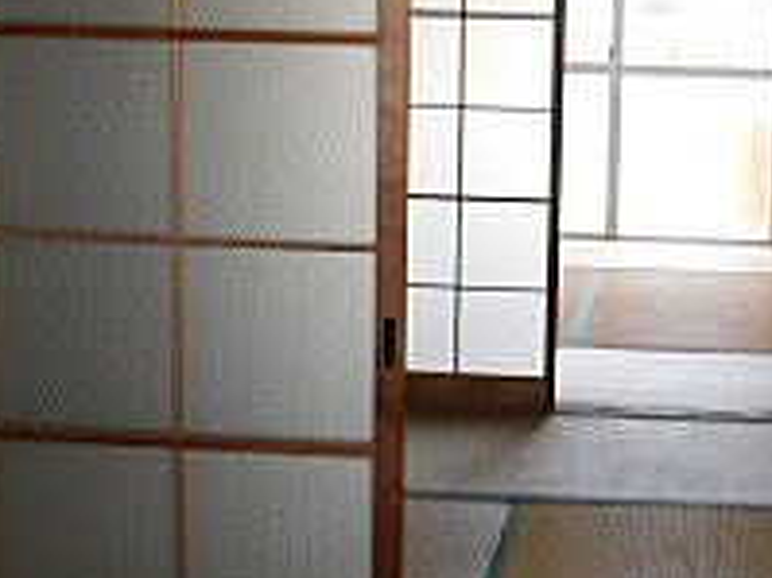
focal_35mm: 74
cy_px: 256
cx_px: 594
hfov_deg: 26.0
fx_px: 1649
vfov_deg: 19.9
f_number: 3
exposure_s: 1/100
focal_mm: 4
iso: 125
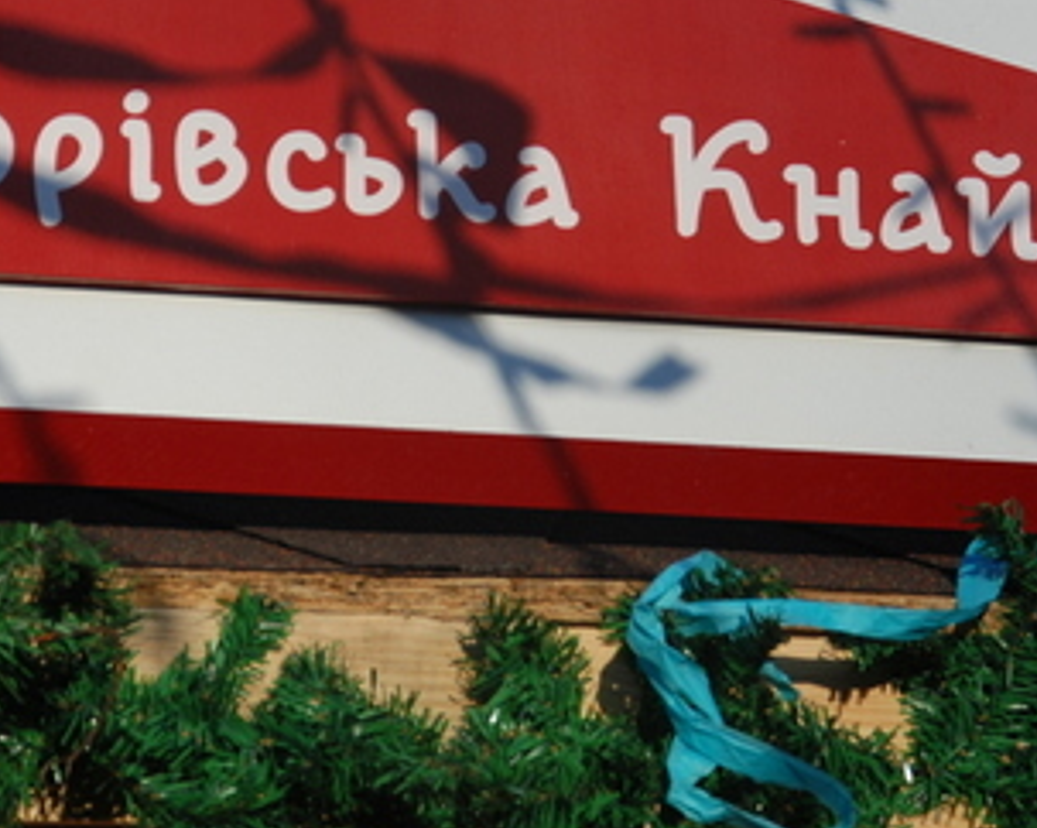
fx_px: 8005
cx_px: 483
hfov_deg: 7.4
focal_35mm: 261
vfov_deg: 5.9
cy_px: 169
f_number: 5.6
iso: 100
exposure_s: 1/400
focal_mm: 80
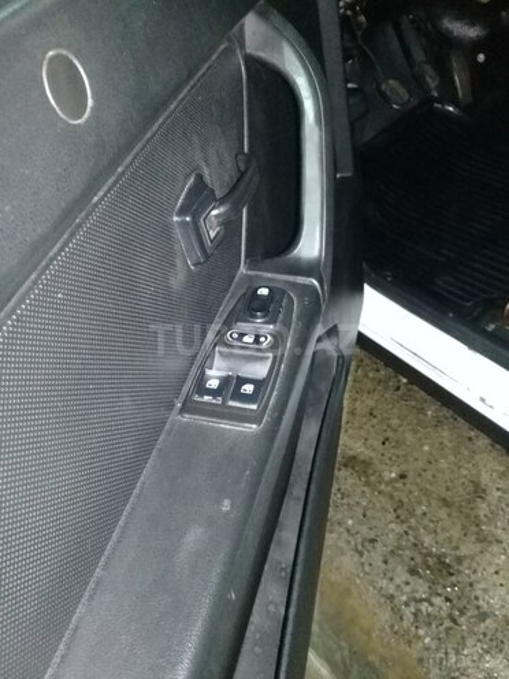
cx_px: 254
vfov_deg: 58.4
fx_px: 608
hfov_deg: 45.4
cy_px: 340
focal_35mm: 31
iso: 640
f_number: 2.2
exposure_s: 1/20
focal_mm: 3.3
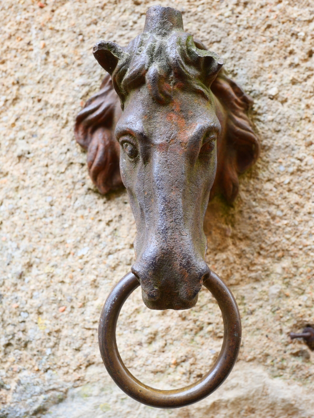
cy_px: 209
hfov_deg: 32.9
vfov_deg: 42.9
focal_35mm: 44
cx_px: 157
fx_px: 532
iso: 200
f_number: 4.9
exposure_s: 1/60
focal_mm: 22
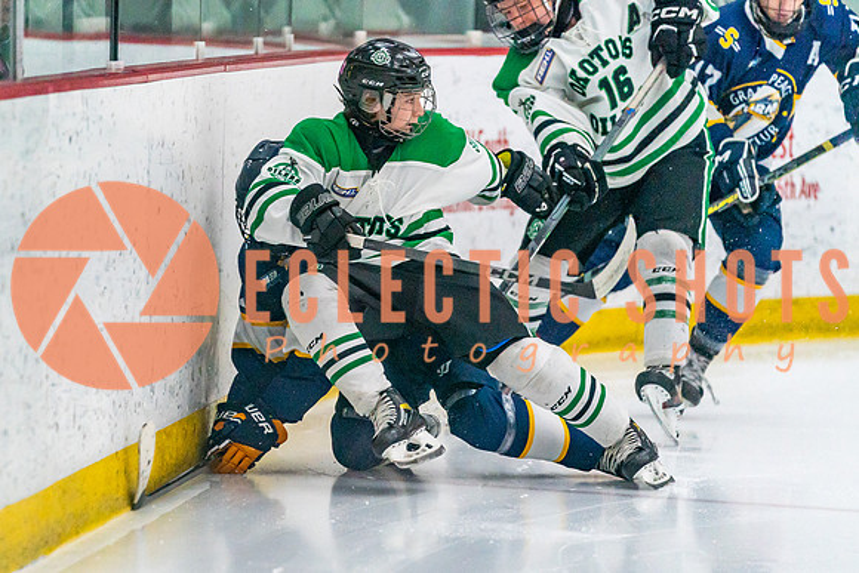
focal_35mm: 266
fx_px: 6348
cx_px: 346
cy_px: 356
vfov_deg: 5.2
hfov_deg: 7.7
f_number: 2.8
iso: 4000
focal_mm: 197
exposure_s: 1/1600
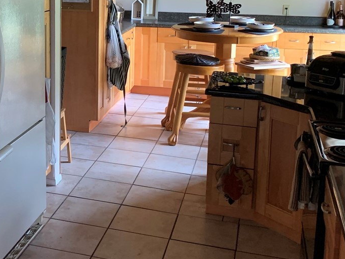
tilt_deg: -9.2
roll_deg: +0.4
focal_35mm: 61
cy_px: 50
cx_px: 54
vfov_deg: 23.6
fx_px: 608
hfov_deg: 30.7
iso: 250
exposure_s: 1/60
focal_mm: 4.25
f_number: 1.8
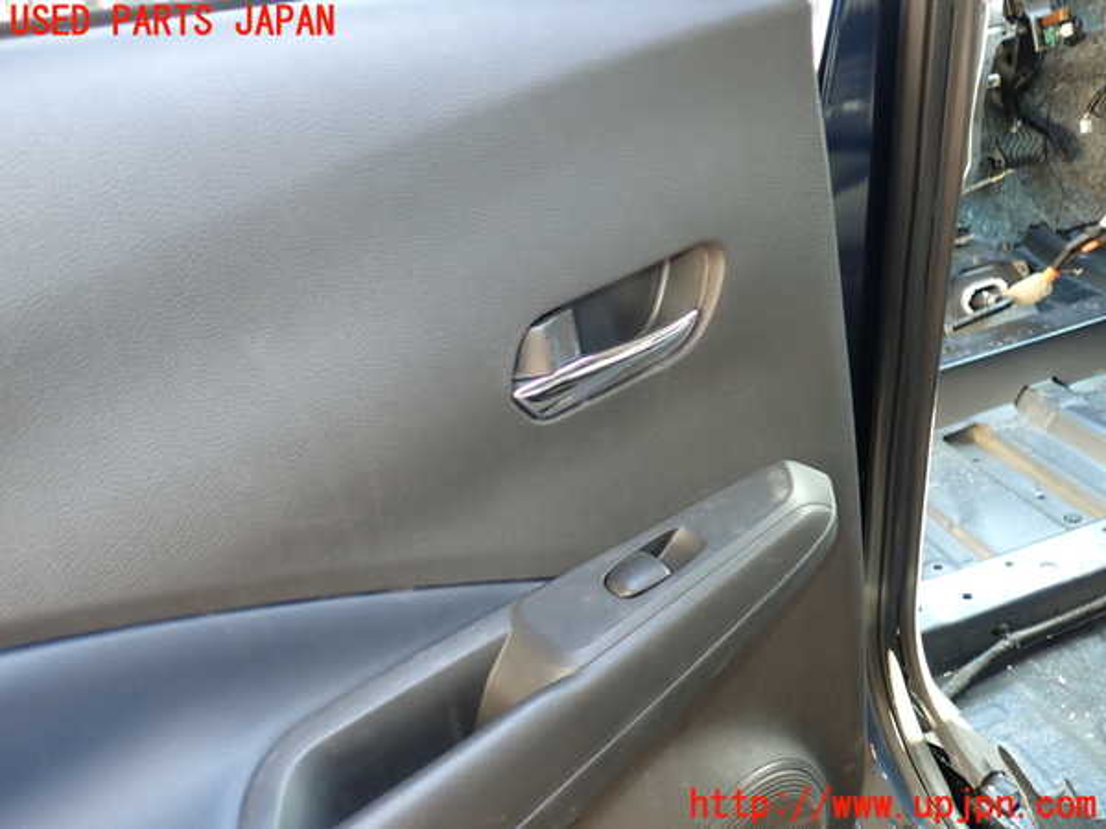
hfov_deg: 60.0
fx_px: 959
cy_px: 414
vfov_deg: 46.8
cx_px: 553
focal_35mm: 30
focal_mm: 5.4
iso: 200
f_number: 2.3
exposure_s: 1/30
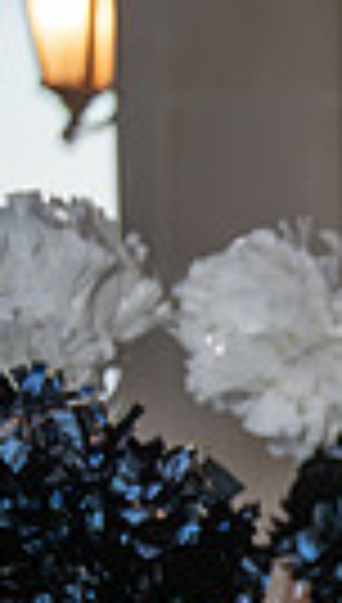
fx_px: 3717
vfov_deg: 9.1
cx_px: 1299
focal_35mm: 232
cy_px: 817
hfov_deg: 4.8
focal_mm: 50
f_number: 1.2
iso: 100
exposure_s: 1/400
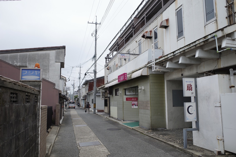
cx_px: 118
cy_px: 78
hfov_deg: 65.5
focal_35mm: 28
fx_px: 184
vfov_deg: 46.4
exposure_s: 1/250
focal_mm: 18.3
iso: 200
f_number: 4
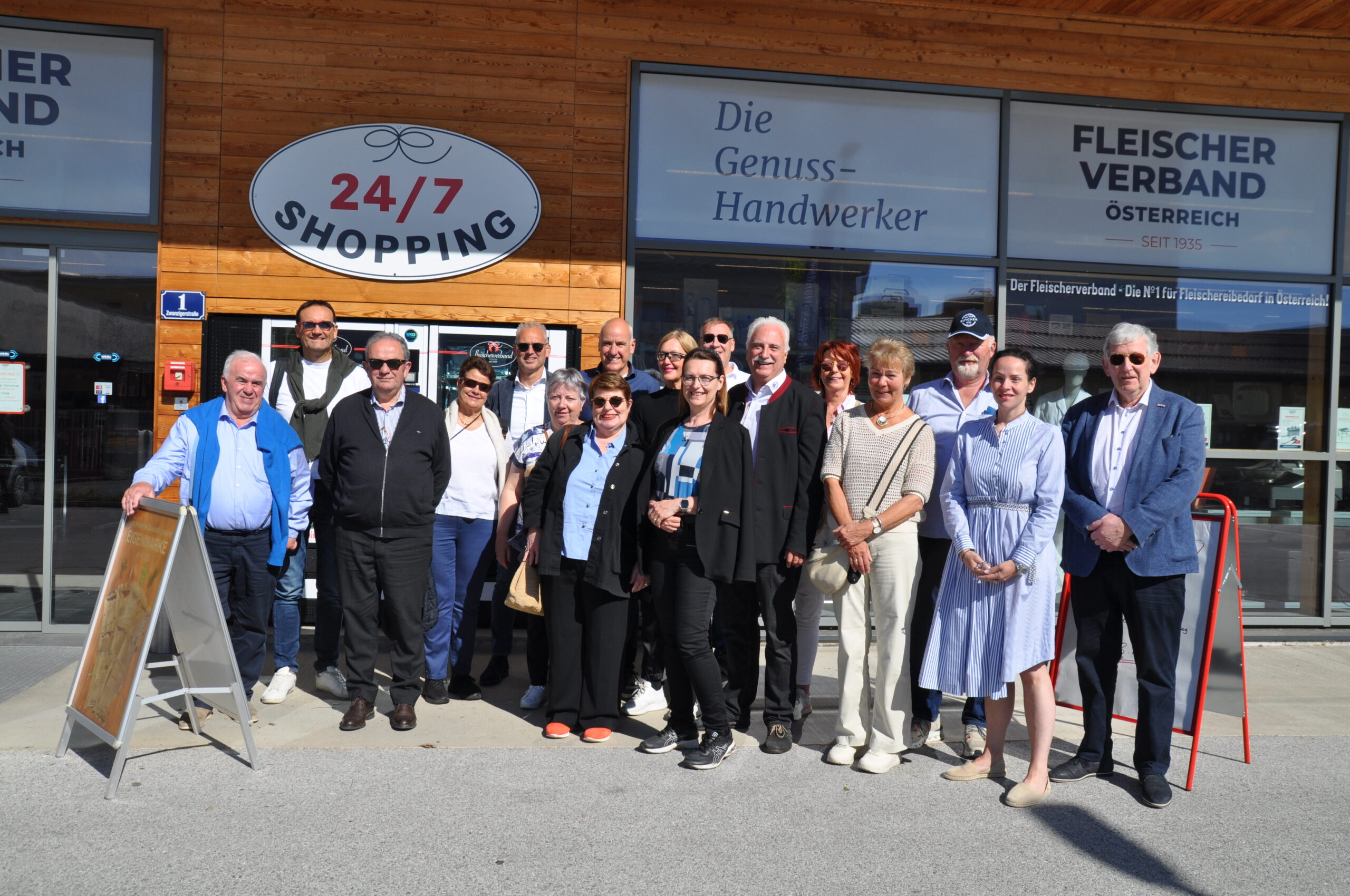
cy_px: 448
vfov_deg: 43.5
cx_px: 675
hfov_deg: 62.0
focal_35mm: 30
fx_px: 1124
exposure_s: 1/400
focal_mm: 20
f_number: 10
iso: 200
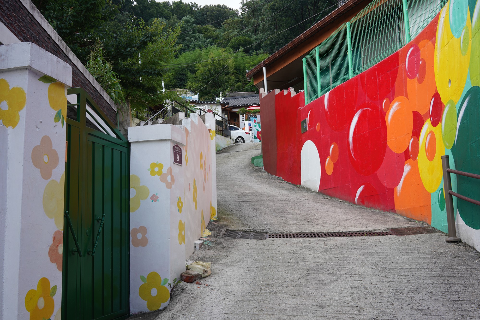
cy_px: 160
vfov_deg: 37.9
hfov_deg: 54.4
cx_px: 240
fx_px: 467
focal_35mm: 35
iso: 200
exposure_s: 1/100
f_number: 10
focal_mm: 35
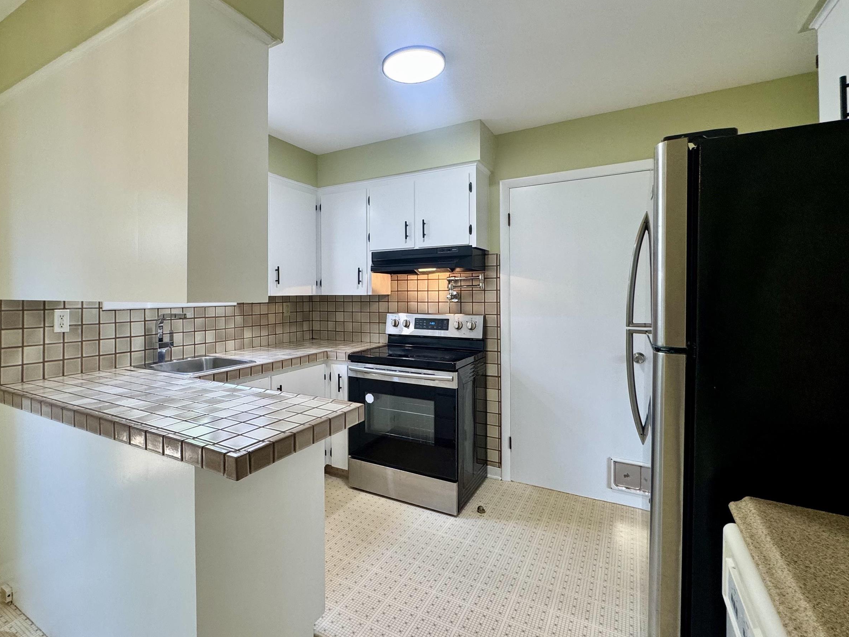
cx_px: 356
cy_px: 296
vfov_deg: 71.5
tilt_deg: -1.3
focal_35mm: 18
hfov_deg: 87.0
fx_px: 441
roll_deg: -0.8
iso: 160
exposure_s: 1/120
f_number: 2.2
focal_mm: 2.22
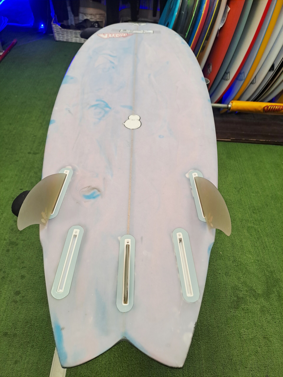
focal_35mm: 25
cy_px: 188
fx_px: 273
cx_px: 142
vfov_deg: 69.4
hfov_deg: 54.9
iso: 100
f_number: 1.8
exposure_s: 1/50
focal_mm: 4.65
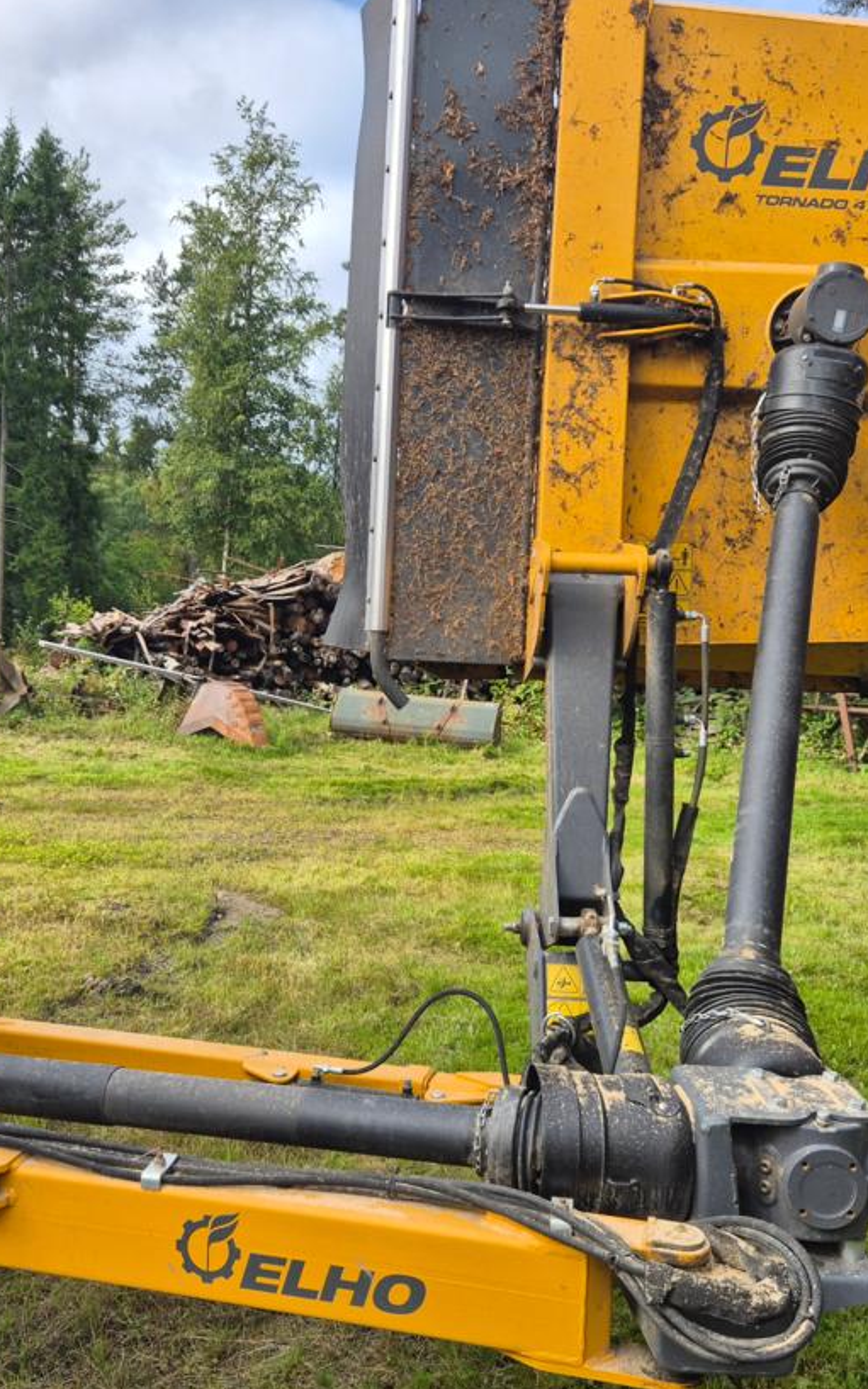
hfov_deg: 38.3
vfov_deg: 58.2
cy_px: 691
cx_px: 429
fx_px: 1249
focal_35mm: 33
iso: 25
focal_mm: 5.4
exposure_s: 1/614
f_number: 1.8
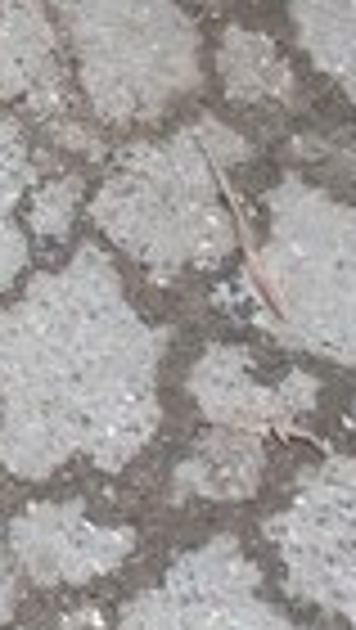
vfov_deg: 17.5
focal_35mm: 104
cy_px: -432
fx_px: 1741
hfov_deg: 10.4
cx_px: -446
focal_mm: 3.71
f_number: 1.7
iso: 40
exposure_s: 1/100
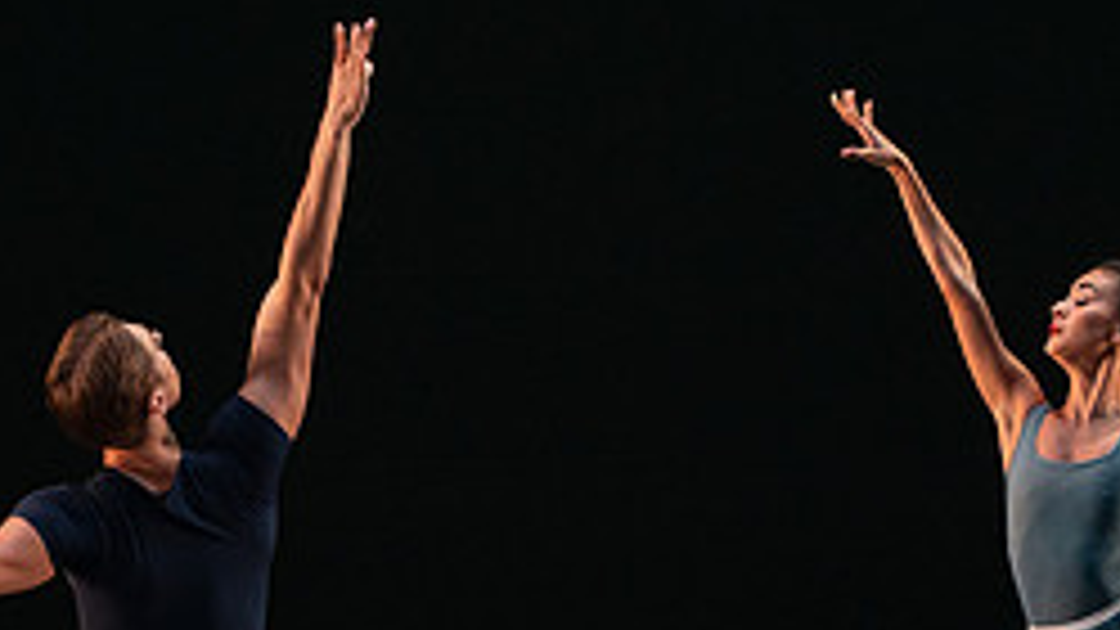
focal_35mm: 812
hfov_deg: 2.7
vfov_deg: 1.5
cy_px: 641
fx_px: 24112
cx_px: 607
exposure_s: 1/400
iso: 5000
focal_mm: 333
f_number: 8
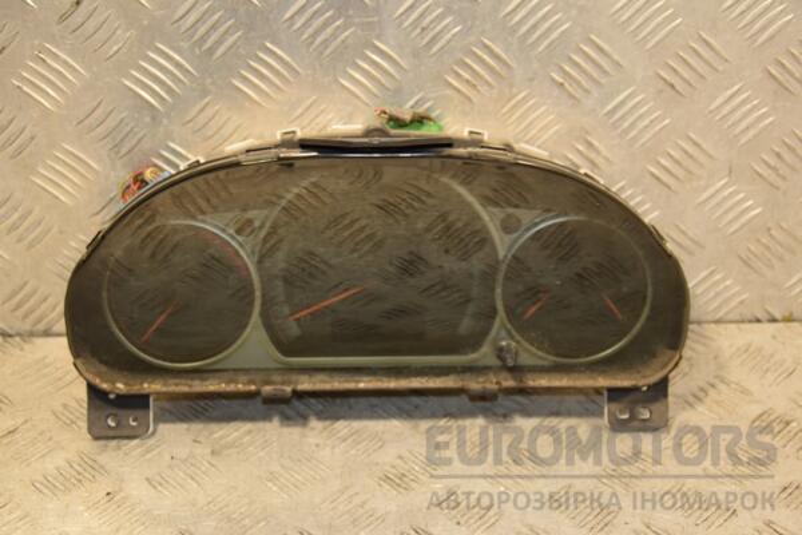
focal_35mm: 68
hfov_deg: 29.9
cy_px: 268
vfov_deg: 20.2
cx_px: 401
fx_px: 1504
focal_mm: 45
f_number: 4.8
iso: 800
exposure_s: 1/125
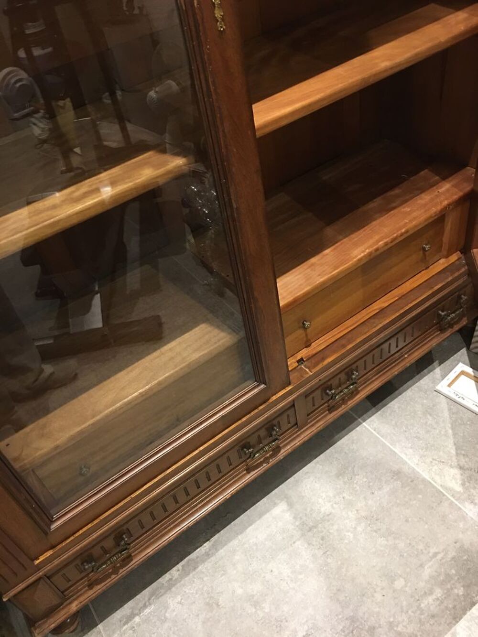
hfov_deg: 48.2
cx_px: 239
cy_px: 318
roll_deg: +12.0
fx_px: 534
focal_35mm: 29
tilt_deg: -41.7
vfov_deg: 61.7
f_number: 2.2
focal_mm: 4.15
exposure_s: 1/8
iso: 100
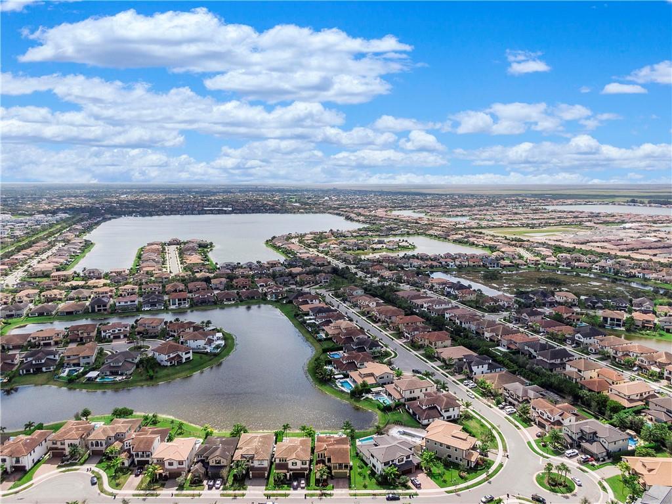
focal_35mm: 24
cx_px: 336
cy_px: 252
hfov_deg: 71.6
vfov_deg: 56.8
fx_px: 466
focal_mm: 4.39
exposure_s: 1/3200
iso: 100
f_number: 2.8
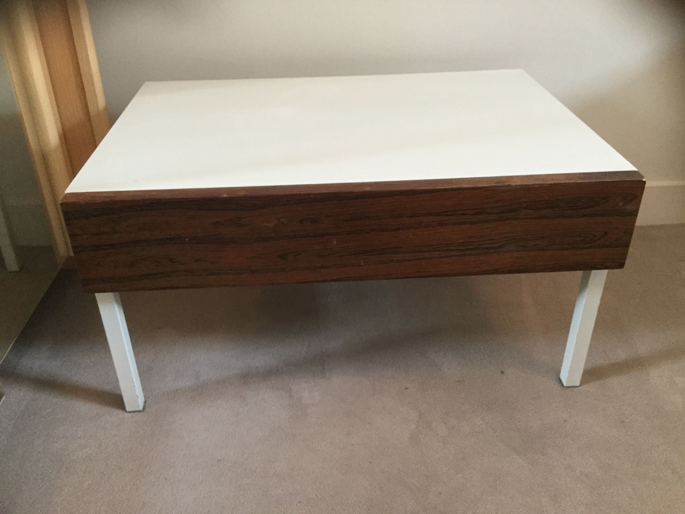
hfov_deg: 58.4
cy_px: 257
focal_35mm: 31
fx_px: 613
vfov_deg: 45.4
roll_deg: +1.0
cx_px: 342
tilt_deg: -29.9
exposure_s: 1/33
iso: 160
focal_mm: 3.3
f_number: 2.4
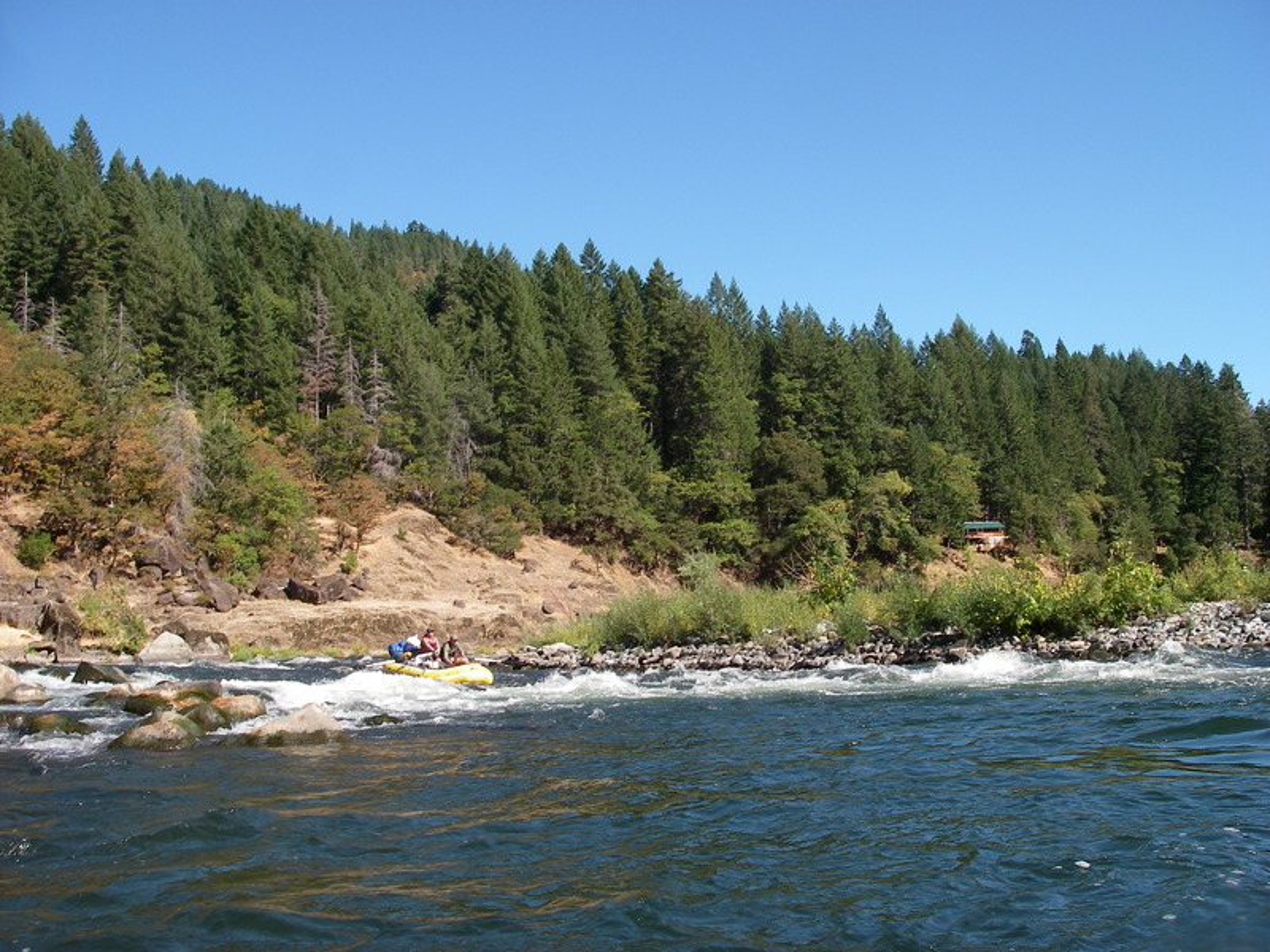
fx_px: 1394
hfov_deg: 49.0
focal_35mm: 38
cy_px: 476
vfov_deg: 37.7
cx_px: 635
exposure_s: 1/125
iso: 64
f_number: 6.6
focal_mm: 6.3
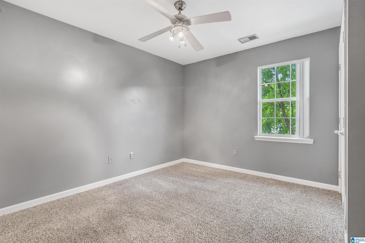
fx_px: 162
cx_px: 182
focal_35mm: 16
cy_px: 122
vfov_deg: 73.7
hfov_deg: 96.7
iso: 320
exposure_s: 1/8
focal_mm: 16
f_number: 7.1
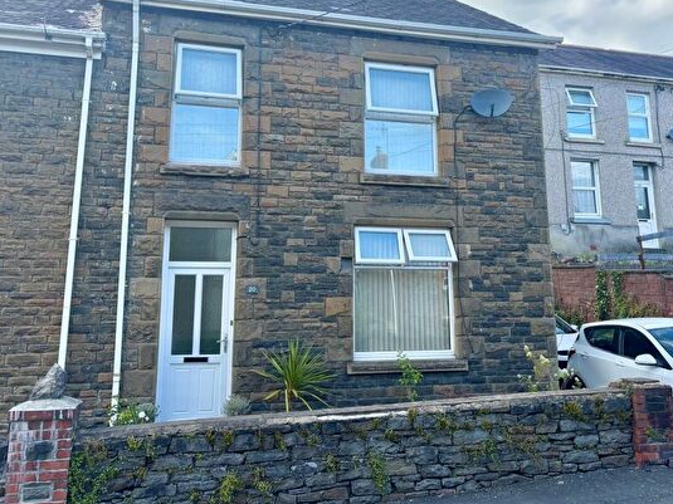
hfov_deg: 53.9
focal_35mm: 34
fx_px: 661
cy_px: 180
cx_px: 371
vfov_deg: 41.4
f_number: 1.6
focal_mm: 5.96
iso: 50
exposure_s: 1/722
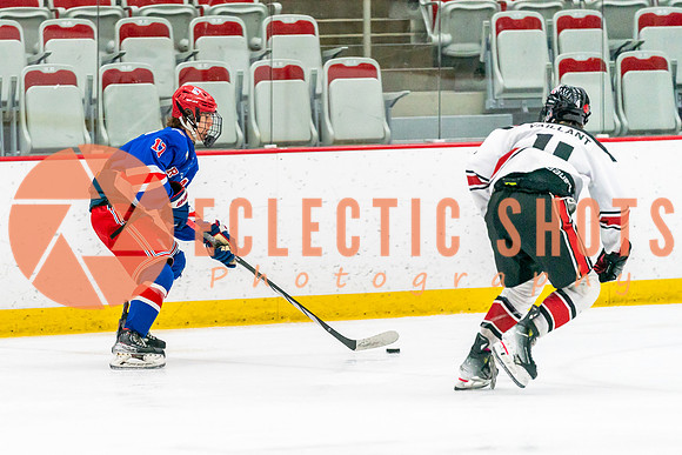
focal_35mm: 298
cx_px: 187
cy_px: 294
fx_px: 5639
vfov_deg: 4.6
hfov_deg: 6.9
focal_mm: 200
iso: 3200
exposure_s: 1/1250
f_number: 2.8
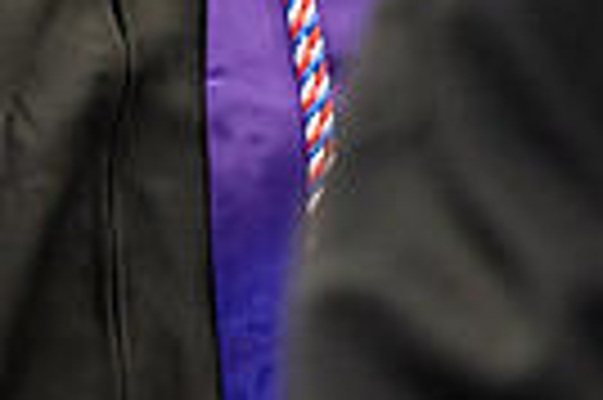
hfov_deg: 3.2
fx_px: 10891
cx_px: 189
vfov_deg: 2.1
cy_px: -411
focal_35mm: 651
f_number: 3.2
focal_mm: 150
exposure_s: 1/200
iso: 2500
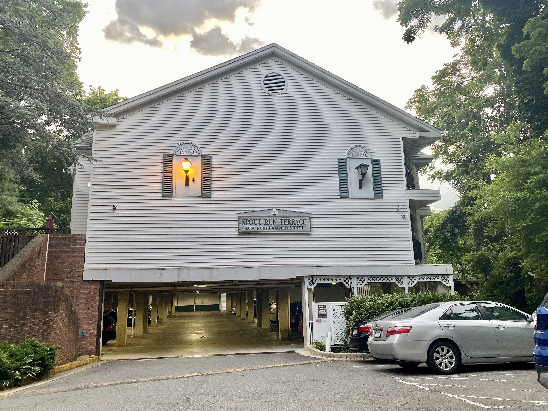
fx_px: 412
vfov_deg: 53.1
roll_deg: +1.2
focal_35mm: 26
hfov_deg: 67.3
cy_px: 206
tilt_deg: +13.0
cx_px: 274
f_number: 1.8
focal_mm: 4.25
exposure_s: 1/120
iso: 64
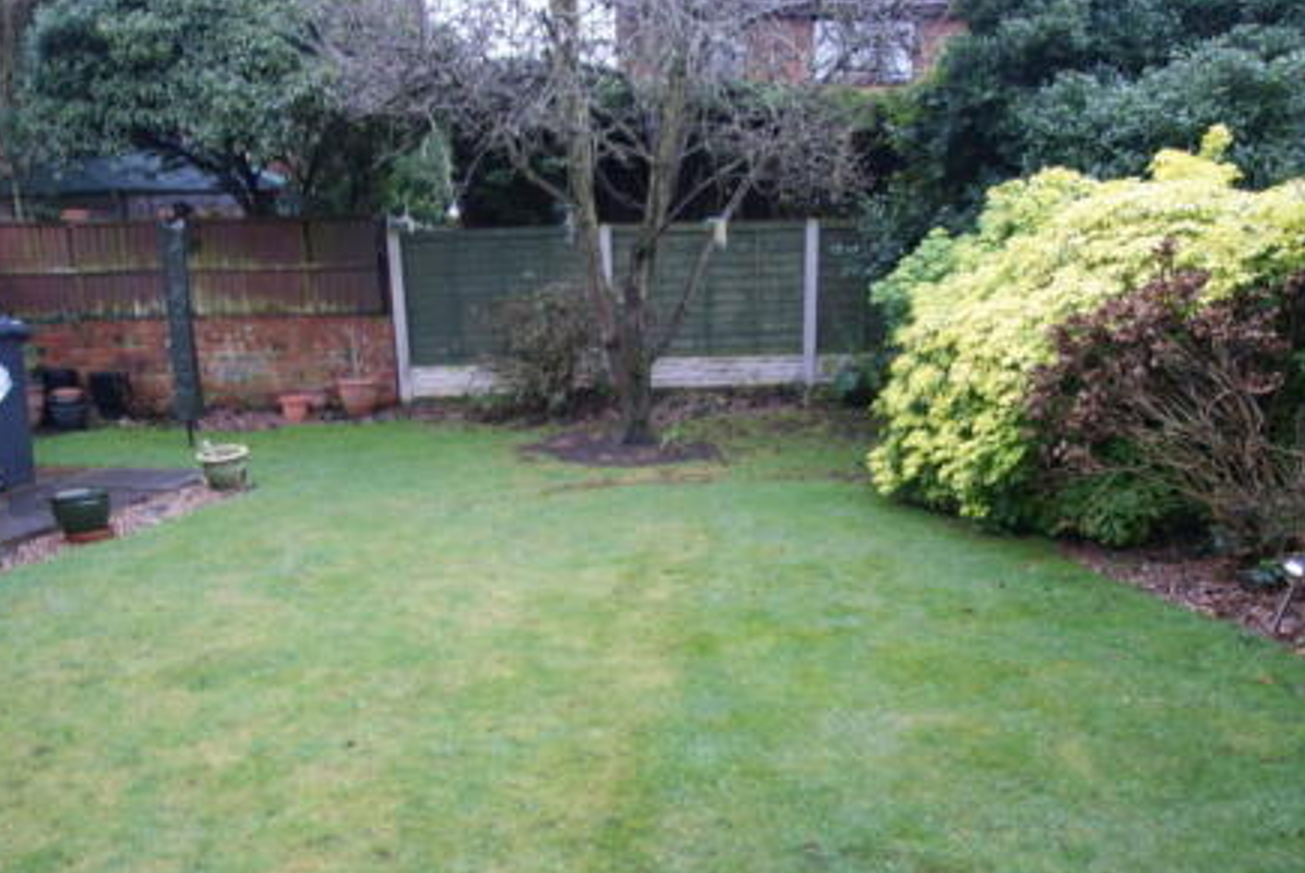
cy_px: 548
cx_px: 608
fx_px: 980
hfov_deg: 67.3
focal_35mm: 27
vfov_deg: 47.6
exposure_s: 1/10
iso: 100
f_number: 4
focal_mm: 12
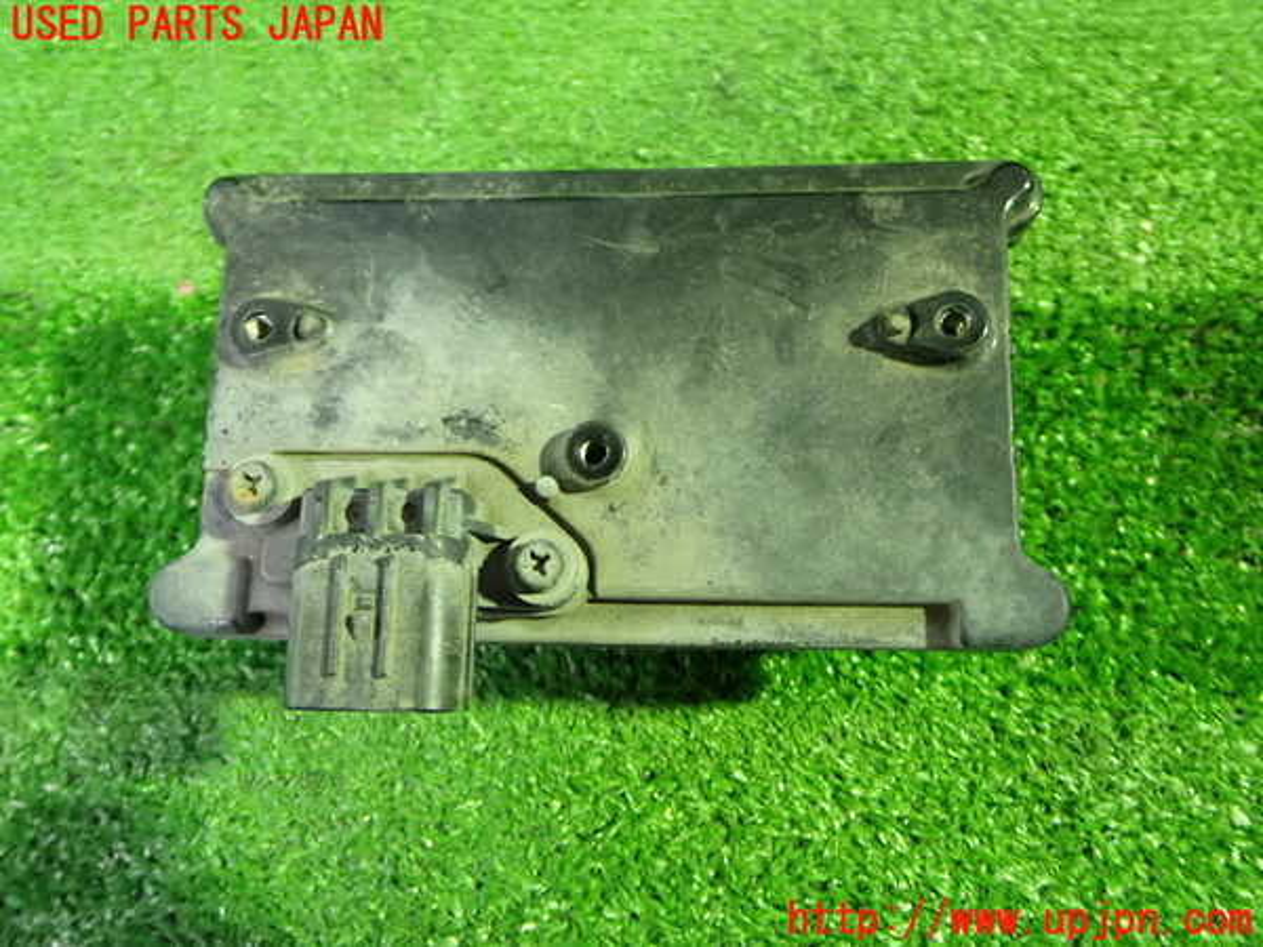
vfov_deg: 46.8
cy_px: 474
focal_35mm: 30
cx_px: 632
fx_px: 1095
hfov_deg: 60.0
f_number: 2.3
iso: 800
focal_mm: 5.4
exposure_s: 1/25
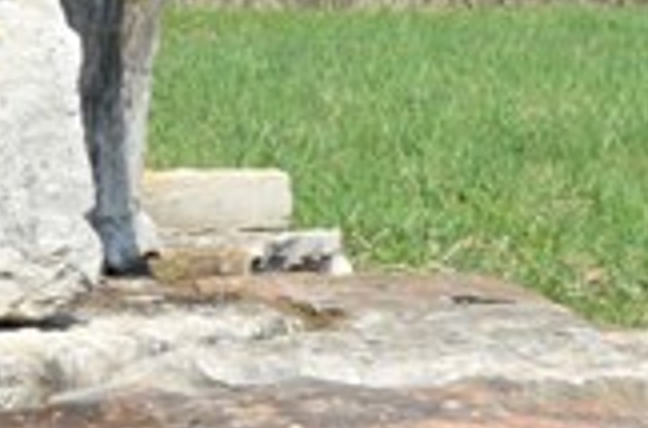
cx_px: -1066
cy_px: -420
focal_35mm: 262
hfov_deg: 7.3
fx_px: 4702
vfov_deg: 5.1
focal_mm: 26
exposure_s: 1/250
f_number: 8
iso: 100
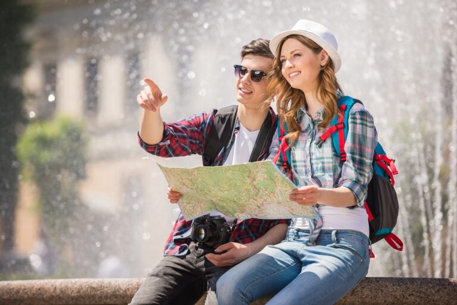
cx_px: 228
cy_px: 152
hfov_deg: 11.4
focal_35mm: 180
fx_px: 2286
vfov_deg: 7.6
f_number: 2.8
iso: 160
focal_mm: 180
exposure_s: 1/1600
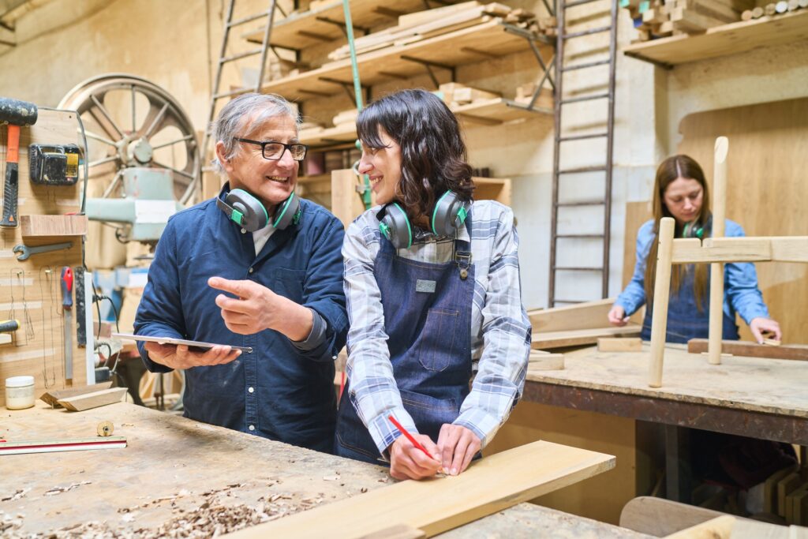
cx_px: 404
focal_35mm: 35
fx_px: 786
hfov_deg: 54.4
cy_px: 270
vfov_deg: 37.9
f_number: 2.8
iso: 500
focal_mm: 35
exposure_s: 1/125
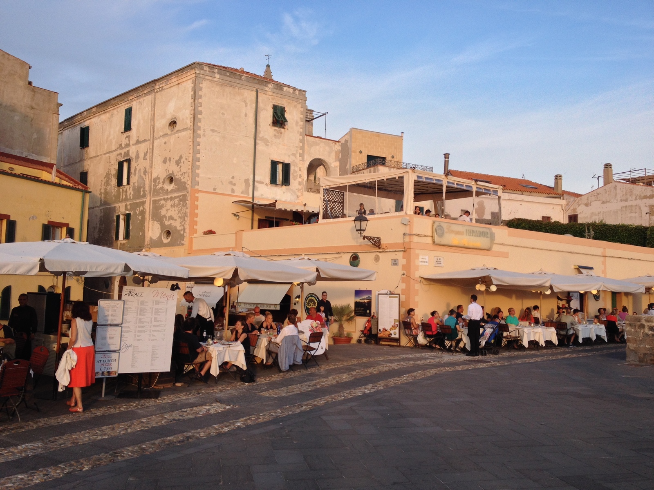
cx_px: 327
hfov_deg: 52.6
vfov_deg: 40.7
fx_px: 661
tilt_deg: +2.0
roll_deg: -0.8
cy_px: 245
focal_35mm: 35
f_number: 2.4
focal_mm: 4.28
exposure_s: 1/381
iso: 50
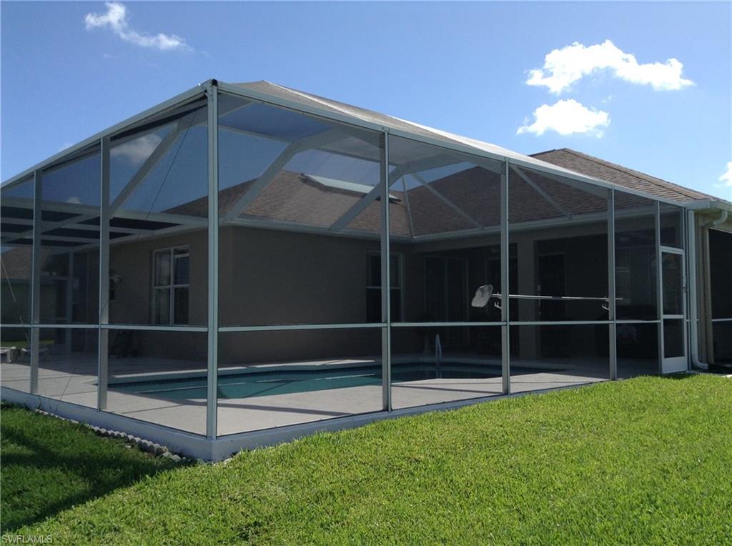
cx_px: 366
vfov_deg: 42.8
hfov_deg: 55.4
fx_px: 697
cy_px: 273
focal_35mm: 33
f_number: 2.4
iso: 25
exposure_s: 1/1054
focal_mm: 3.3
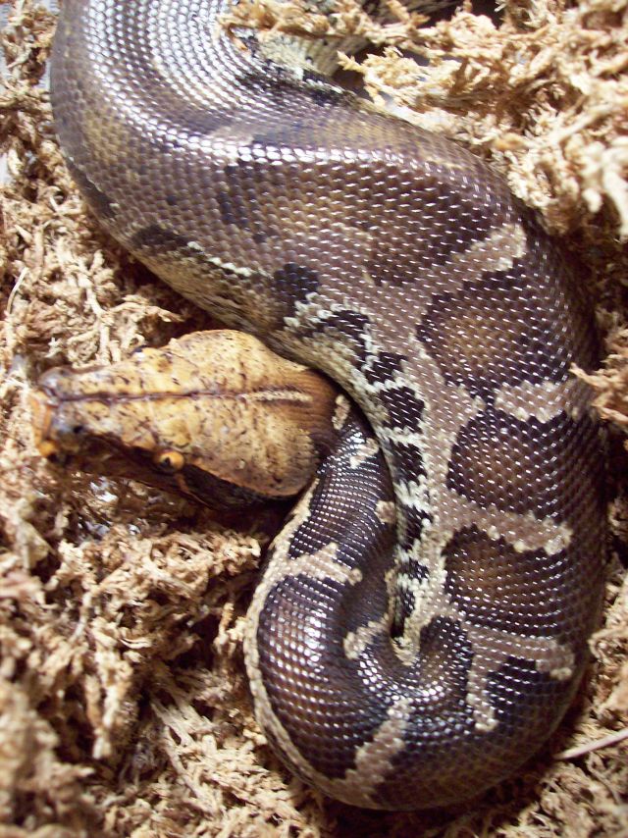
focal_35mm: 36
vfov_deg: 51.4
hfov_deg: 39.6
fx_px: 871
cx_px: 314
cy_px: 419
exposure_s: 1/10.4
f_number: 2.7
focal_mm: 6
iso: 160
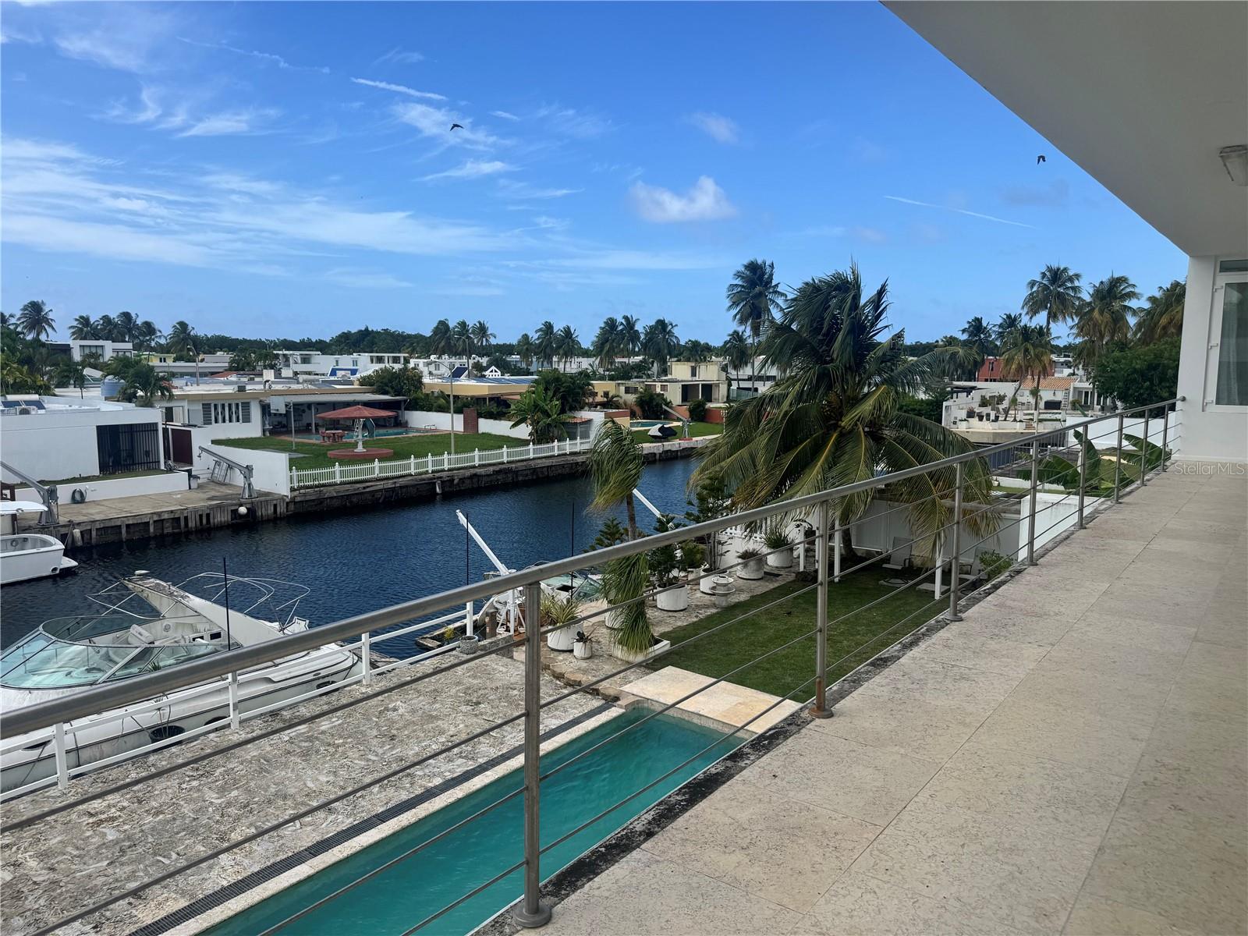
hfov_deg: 71.6
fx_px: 865
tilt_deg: -7.3
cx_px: 624
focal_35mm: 24
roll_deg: -0.5
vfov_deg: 56.8
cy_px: 468
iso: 80
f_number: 1.78
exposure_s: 1/4310
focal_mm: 6.76
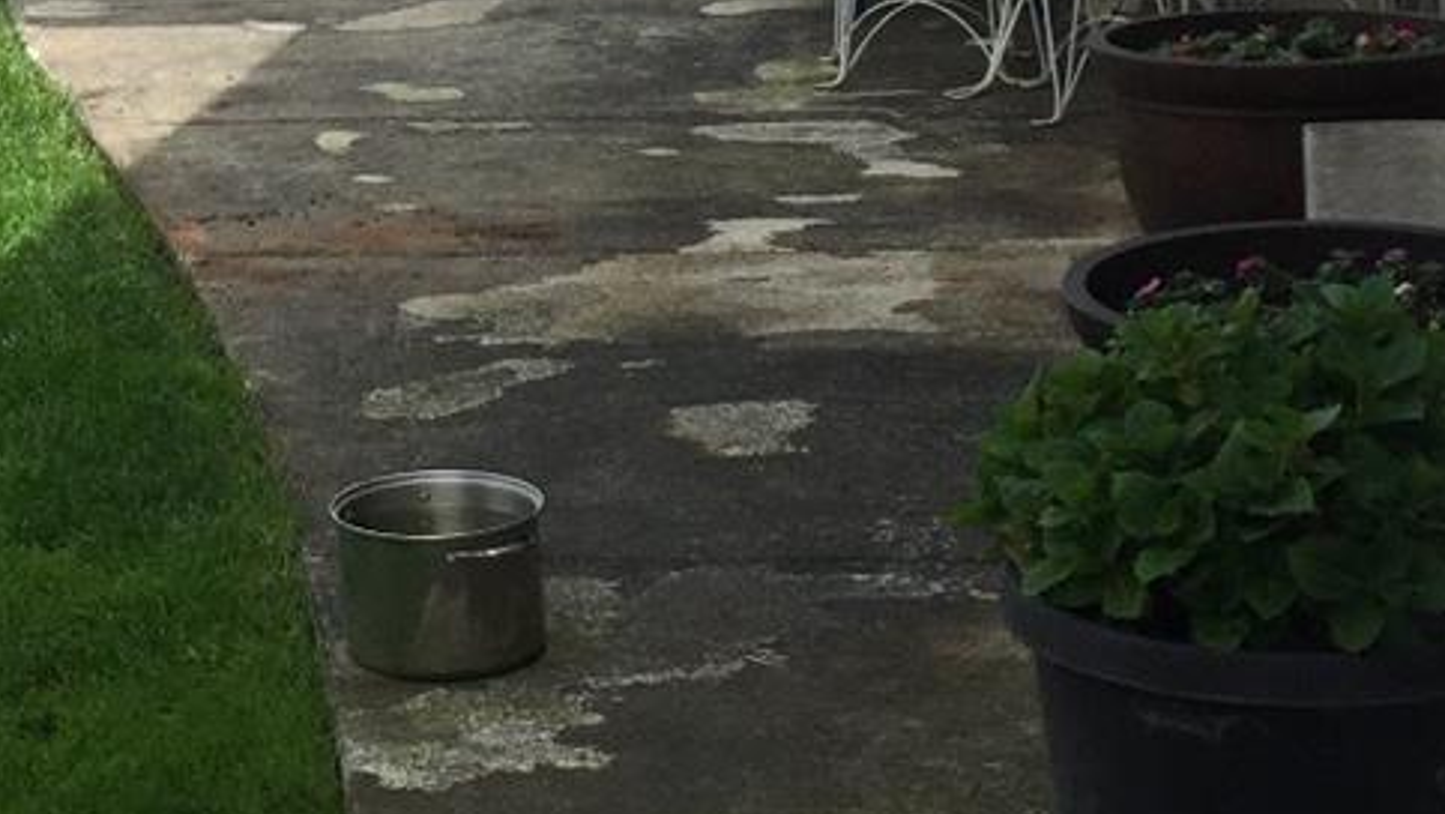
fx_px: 3756
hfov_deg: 21.0
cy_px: -308
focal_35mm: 98
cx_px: -30
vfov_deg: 11.9
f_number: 2.2
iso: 32
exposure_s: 1/1799
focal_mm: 4.15
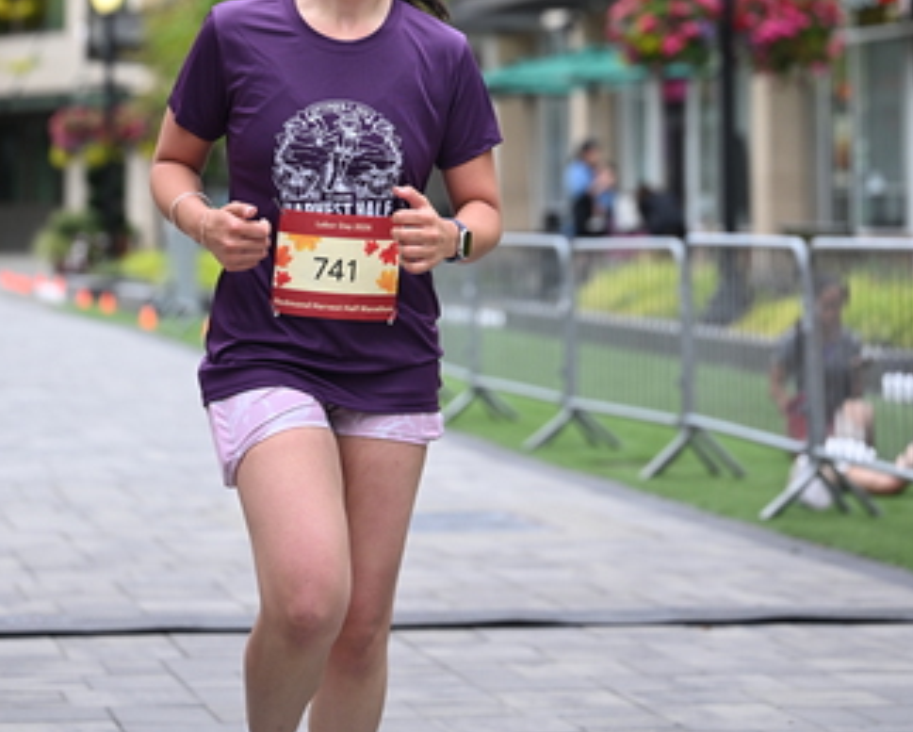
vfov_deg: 11.7
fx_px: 3543
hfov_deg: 14.7
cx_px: 408
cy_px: 14
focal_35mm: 131
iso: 640
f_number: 2.8
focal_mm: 82
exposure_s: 1/1600
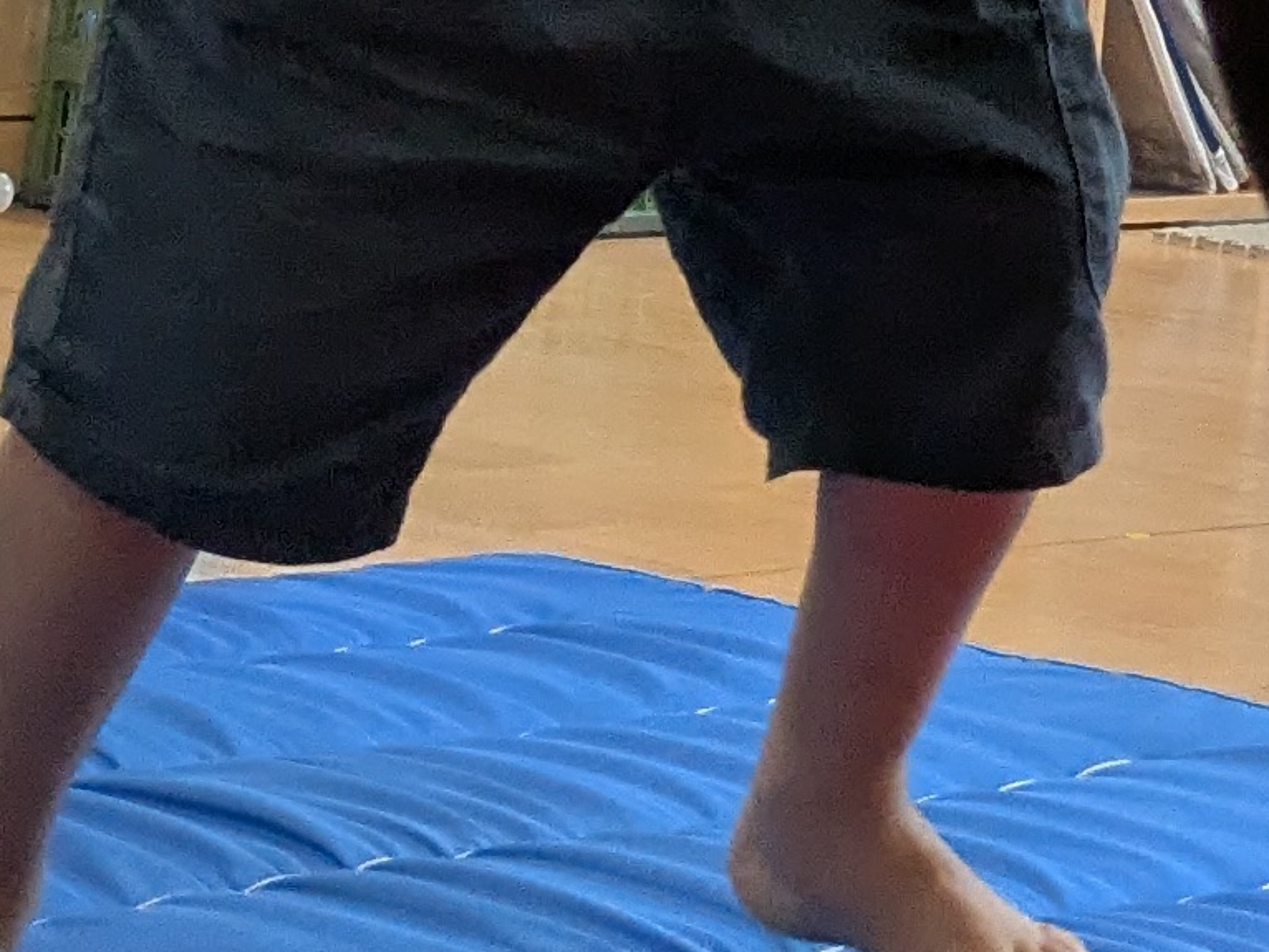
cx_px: 1716
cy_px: -1363
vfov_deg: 8.9
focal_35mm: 151
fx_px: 5537
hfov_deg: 12.6
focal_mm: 5.43
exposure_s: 1/263
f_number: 1.89
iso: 60
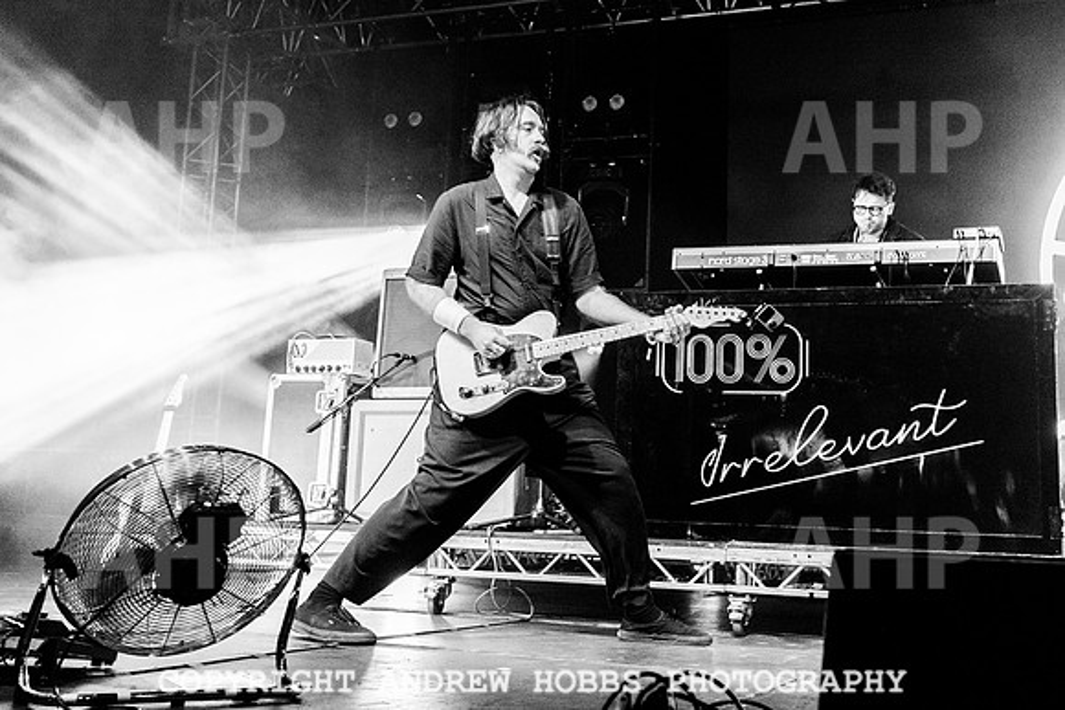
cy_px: 243
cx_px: 583
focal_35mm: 46
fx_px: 1363
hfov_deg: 42.6
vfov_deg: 29.1
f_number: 3.5
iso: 4000
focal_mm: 35
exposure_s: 1/160
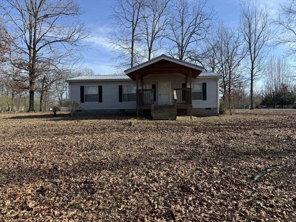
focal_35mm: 24
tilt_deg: -0.6
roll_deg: +0.3
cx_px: 148
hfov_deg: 71.6
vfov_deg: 56.8
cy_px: 111
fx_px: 205
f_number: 1.78
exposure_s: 1/2370
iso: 80
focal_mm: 6.76
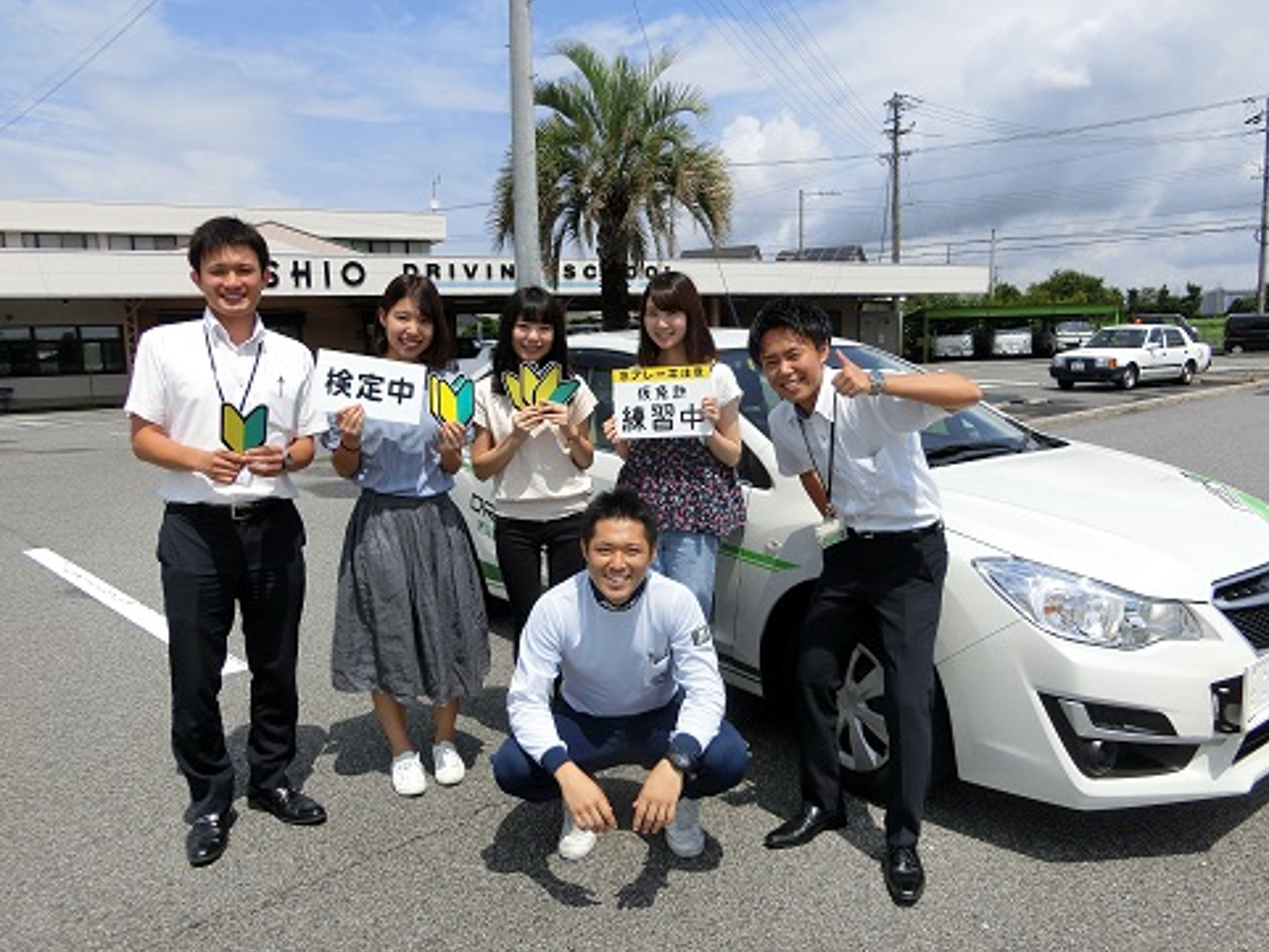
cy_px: 492
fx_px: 953
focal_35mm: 26
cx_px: 615
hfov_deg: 67.3
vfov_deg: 53.1
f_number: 7
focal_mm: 4.5
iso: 80
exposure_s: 1/400
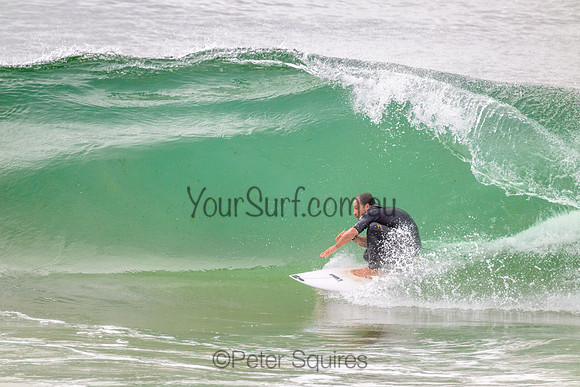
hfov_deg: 3.0
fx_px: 11119
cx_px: 290
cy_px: 194
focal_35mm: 690
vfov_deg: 2.0
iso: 1600
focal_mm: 690
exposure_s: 1/2000
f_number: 11
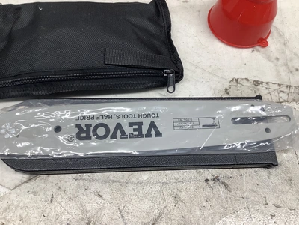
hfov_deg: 58.4
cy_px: 112
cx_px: 150
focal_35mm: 31
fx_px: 268
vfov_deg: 45.4
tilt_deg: -67.1
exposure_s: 1/60
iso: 50
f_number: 2.4
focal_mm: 3.3
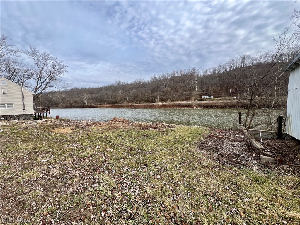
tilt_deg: -5.4
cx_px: 150
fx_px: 113
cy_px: 112
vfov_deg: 89.9
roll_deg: +2.4
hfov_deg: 106.2
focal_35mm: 13
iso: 32
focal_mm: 1.57
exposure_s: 1/513
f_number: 1.8
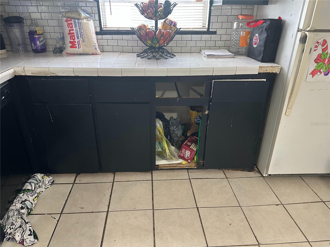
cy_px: 124
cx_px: 165
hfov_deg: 71.6
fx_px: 229
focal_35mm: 24
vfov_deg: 56.8
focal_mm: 6.86
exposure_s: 1/60
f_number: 1.78
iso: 500
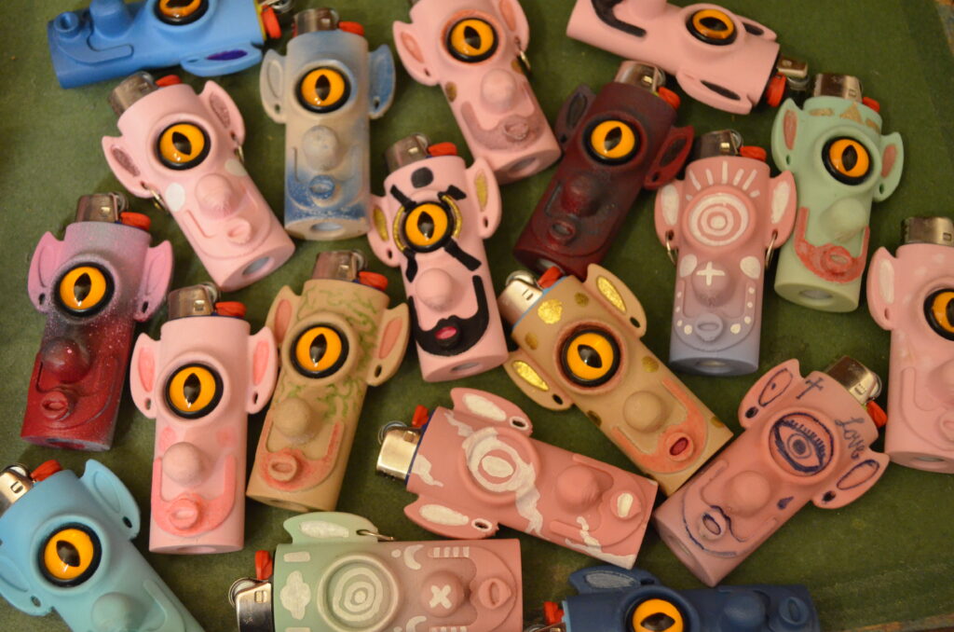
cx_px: 477
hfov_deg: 45.0
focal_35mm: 44
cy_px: 316
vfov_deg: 30.7
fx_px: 1150
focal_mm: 29
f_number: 4.5
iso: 3200
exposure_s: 1/25
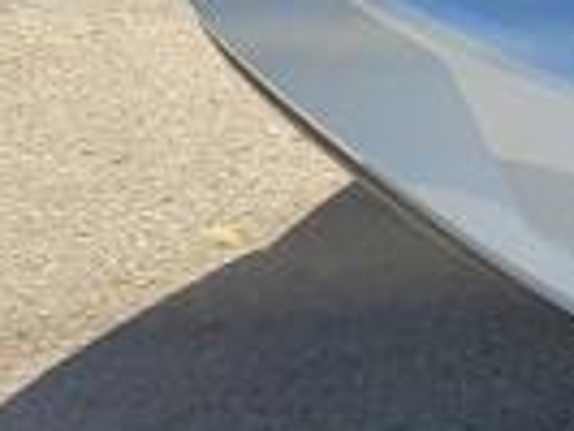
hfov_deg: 12.6
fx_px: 2075
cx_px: 1329
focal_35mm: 125
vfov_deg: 11.3
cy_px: -276
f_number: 1.8
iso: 40
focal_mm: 5.4
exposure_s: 1/1286
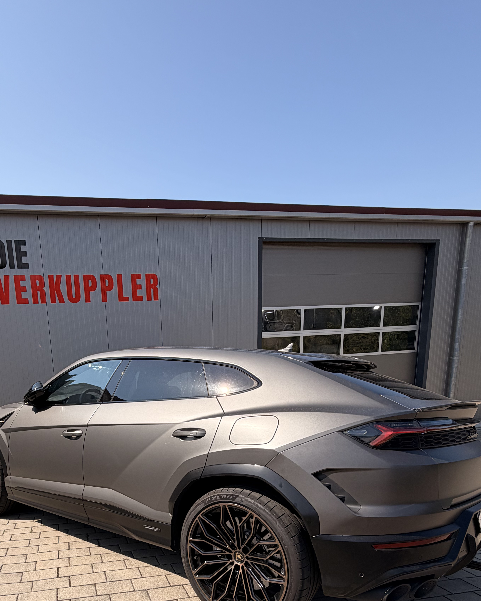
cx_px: 165
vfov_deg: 69.0
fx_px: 409
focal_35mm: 23
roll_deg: +2.7
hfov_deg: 59.6
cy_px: 431
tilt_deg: -12.0
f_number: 2.2
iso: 25
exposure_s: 1/770
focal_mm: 2.22
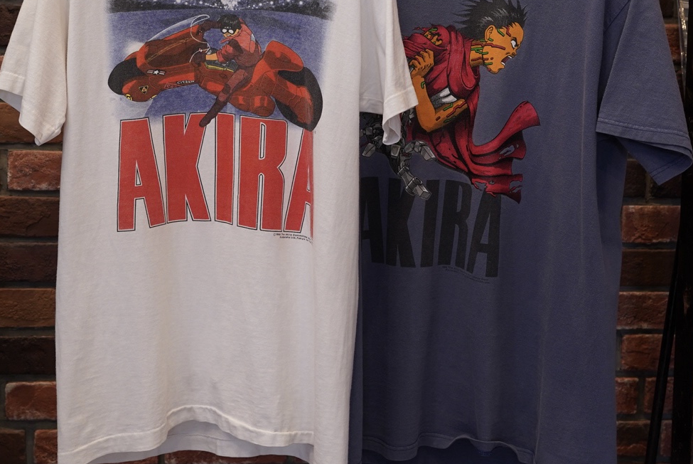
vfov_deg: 23.3
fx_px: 1117
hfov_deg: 34.4
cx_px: 318
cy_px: 146
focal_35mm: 58
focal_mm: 35
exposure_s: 1/40
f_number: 5
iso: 800
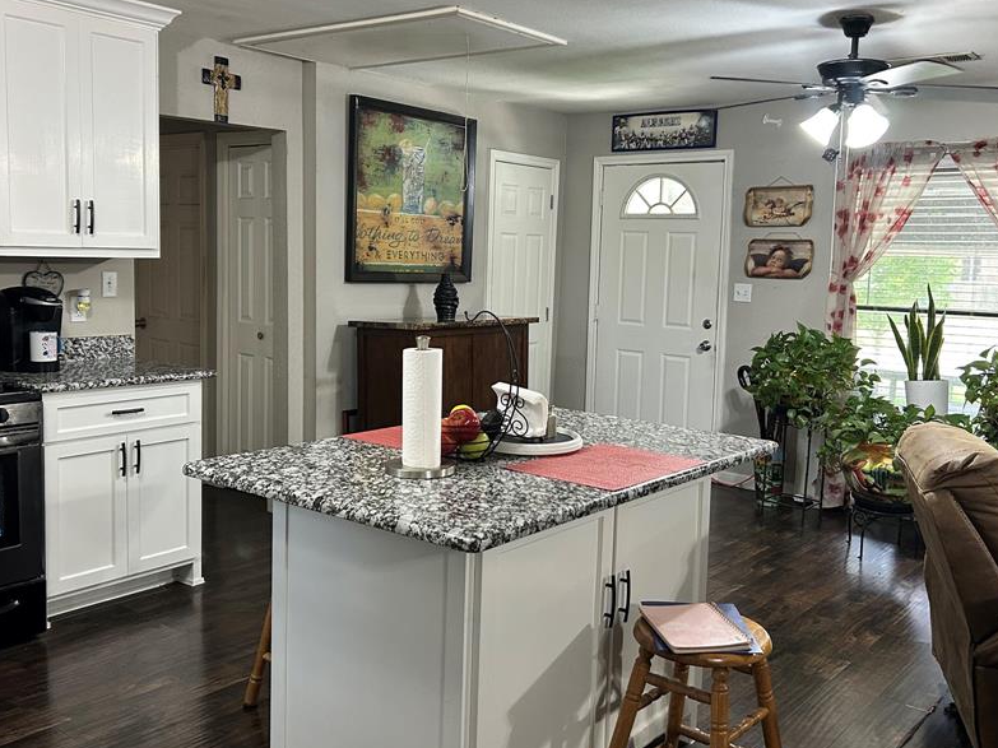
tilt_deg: -5.1
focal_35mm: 34
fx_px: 980
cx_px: 526
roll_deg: -1.4
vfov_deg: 41.7
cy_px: 338
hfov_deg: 53.9
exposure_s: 1/60
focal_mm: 5.7
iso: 200
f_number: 1.5
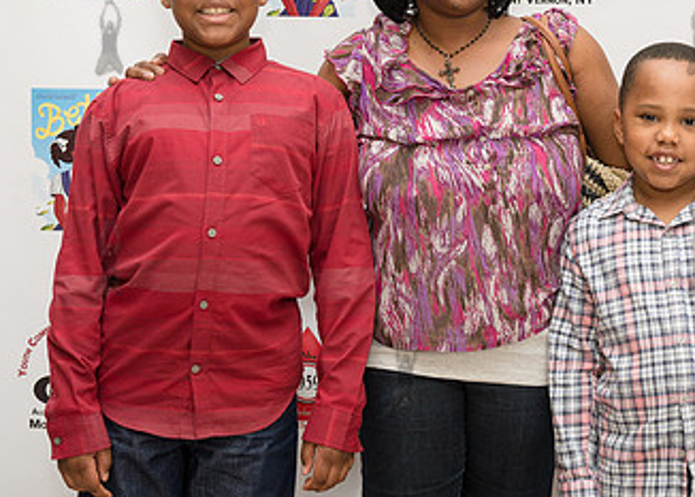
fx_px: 1520
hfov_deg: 25.6
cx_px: 448
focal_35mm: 77
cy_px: 145
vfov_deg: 18.5
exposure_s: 1/500
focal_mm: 40
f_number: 4
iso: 640
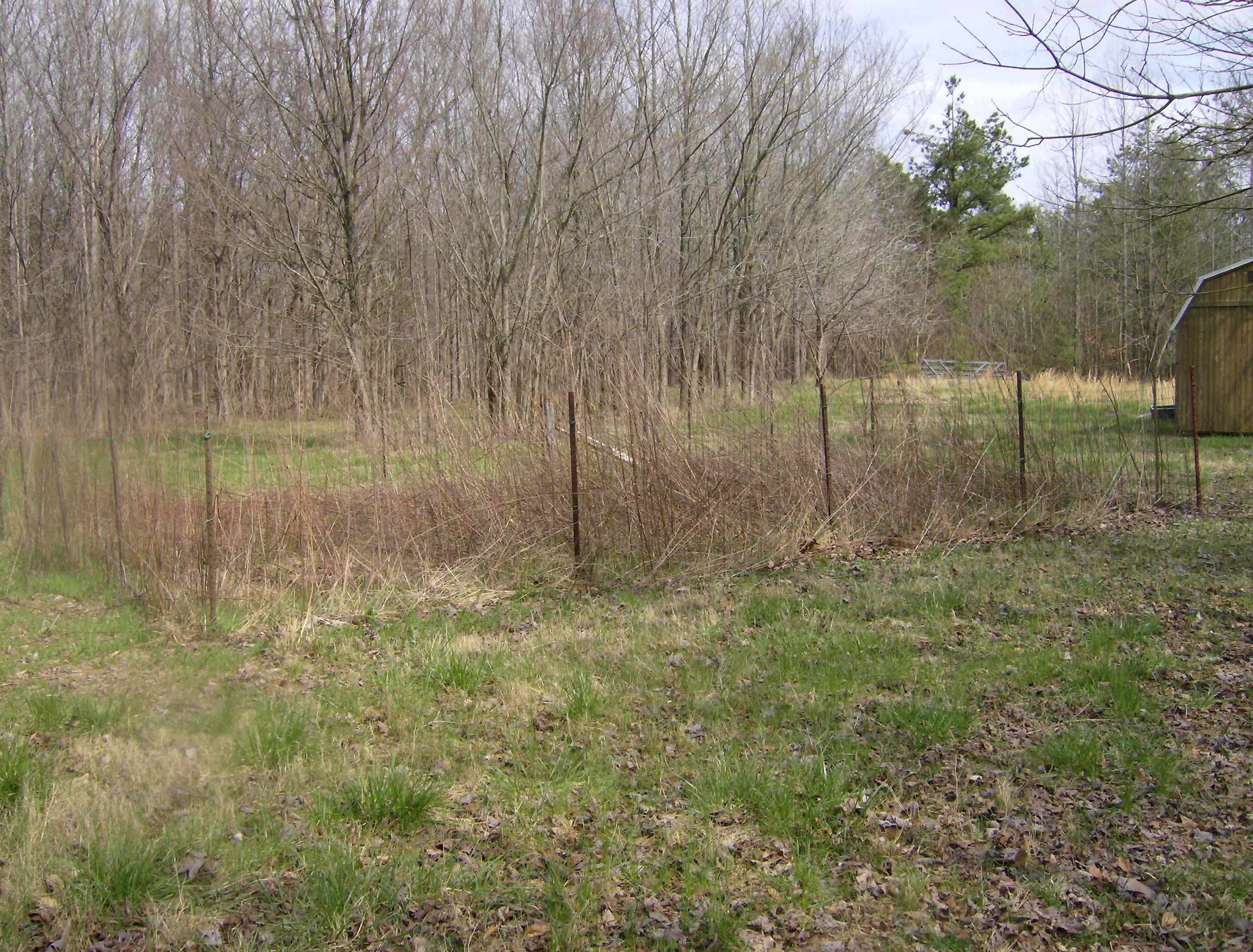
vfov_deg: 40.0
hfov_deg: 51.1
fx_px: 1309
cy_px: 476
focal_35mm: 36
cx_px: 626
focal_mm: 6
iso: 100
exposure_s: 1/490
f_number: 4.7
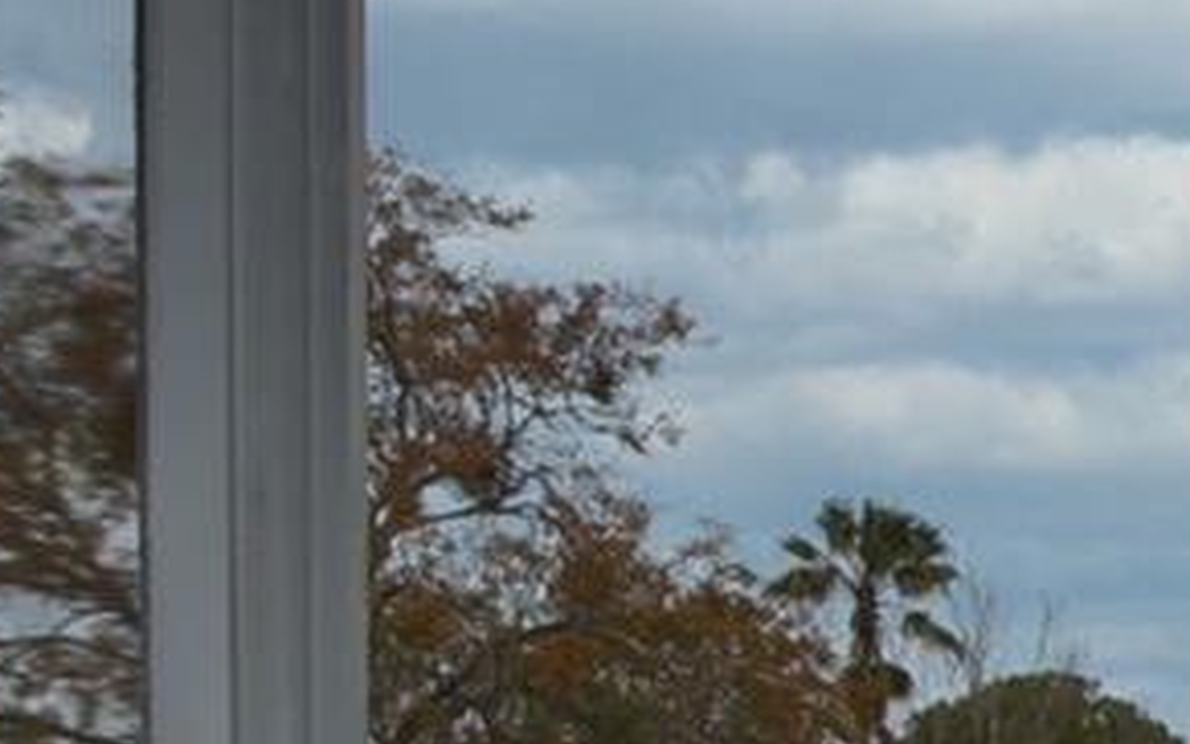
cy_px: 1263
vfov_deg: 14.1
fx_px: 2725
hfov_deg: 15.1
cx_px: 2818
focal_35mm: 84
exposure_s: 1/125
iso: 100
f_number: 5.6
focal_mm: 10
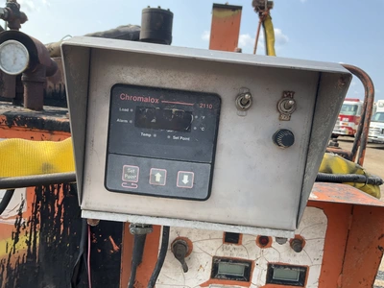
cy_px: 144
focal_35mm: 29
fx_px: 322
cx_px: 192
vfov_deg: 48.2
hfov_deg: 61.7
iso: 25
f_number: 1.8
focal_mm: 3
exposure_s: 1/509
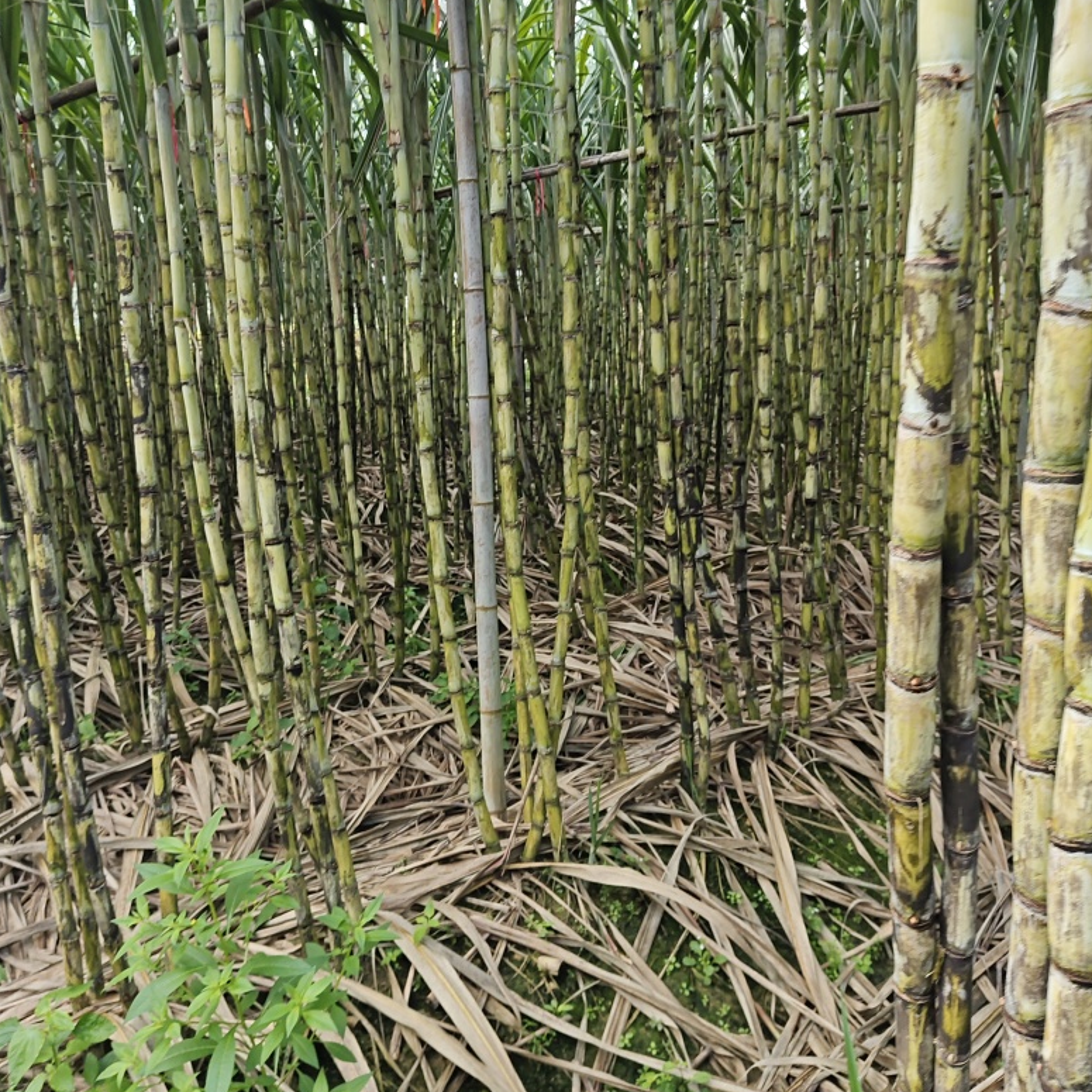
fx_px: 999
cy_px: 464
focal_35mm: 28
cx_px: 535
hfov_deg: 57.3
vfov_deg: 57.1
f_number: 1.88
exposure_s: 1/206
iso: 71
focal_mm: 5.56
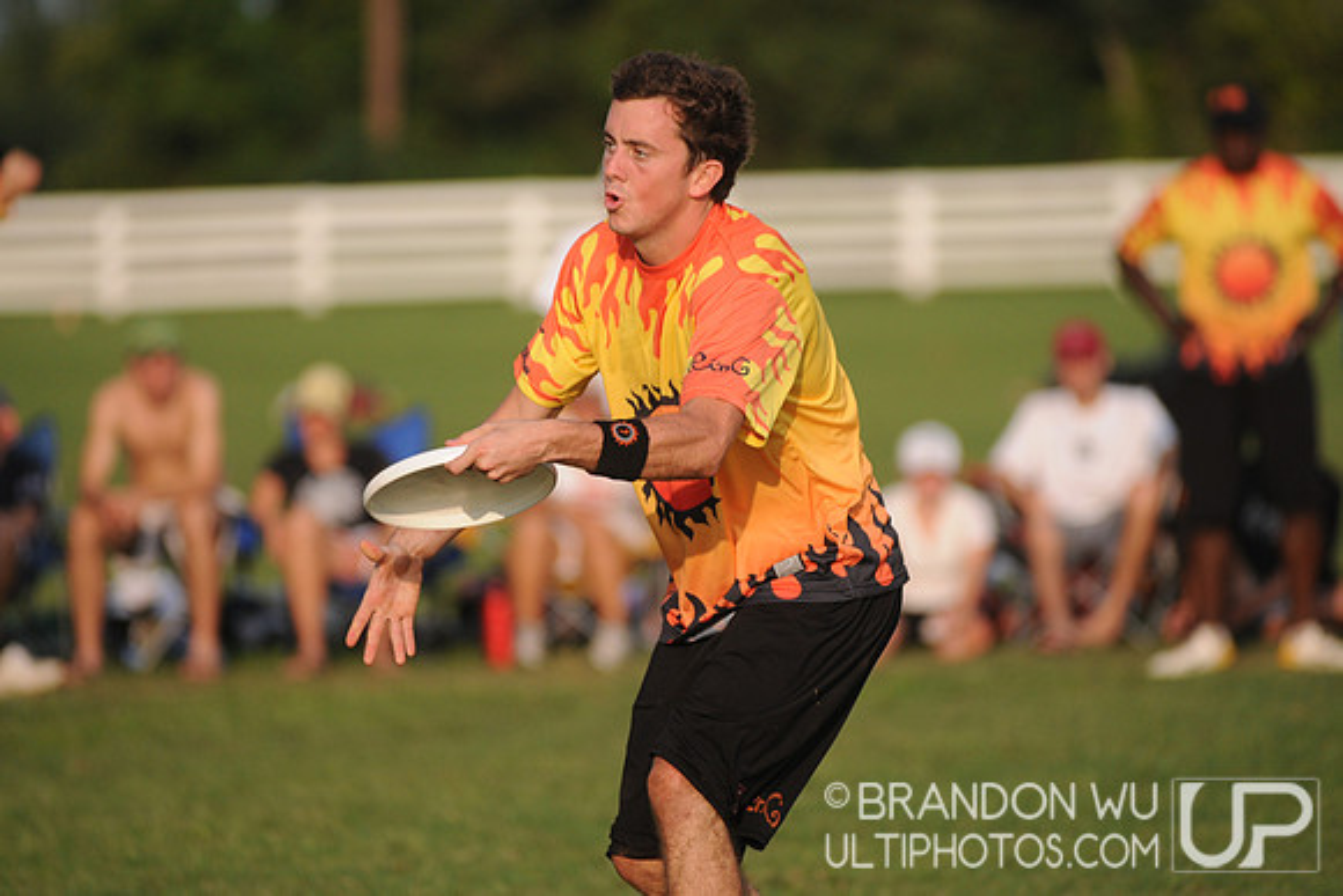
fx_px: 11194
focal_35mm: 300
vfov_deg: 4.6
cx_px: 672
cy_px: 448
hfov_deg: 6.9
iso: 400
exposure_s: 1/5000
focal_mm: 200
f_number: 2.8
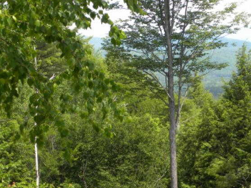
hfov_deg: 16.3
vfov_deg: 12.2
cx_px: 151
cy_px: 81
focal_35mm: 121
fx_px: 877
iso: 64
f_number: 4.5
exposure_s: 1/180
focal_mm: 11.8
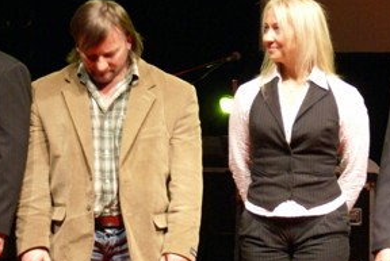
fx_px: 2172
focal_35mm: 200
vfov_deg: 6.9
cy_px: 119
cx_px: 287
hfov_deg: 10.2
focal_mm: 55
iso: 800
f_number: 5.6
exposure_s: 1/40
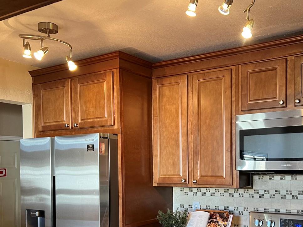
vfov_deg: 32.8
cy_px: 177
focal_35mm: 43
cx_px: 185
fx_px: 377
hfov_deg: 43.6
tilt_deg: -1.2
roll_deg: +1.1
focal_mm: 5.7
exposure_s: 1/60
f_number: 1.5
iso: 160
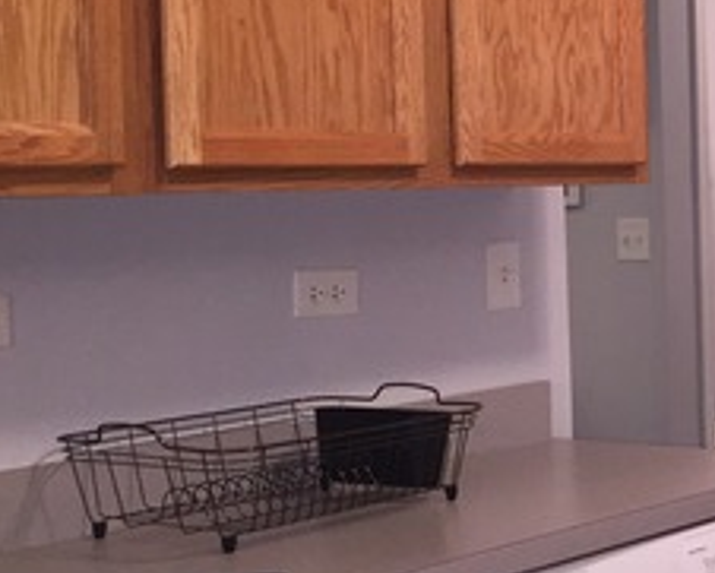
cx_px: 1003
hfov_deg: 21.0
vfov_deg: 19.2
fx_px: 1694
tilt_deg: -1.6
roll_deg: +1.3
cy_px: 234
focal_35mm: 80
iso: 125
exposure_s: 1/30
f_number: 2.2
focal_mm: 4.15
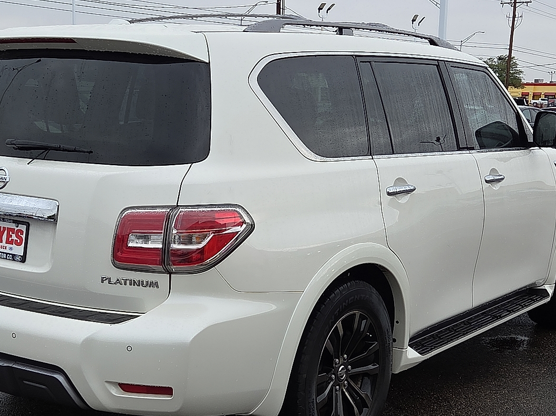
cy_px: 216
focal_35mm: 59
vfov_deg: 24.8
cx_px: 232
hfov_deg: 32.6
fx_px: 947
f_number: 1.8
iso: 76
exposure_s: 1/1000
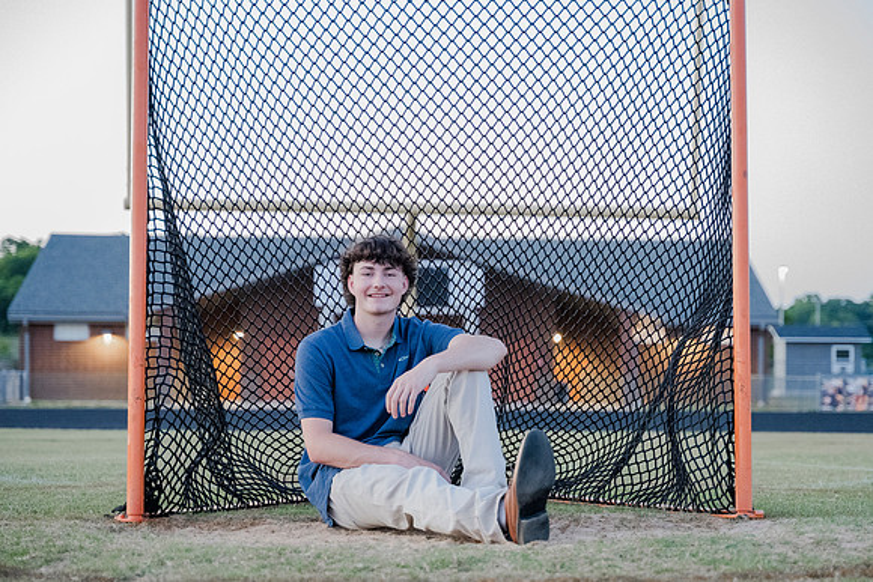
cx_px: 481
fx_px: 1796
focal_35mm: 74
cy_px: 324
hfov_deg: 27.3
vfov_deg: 18.4
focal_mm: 65
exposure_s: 1/200
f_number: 2.8
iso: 8000
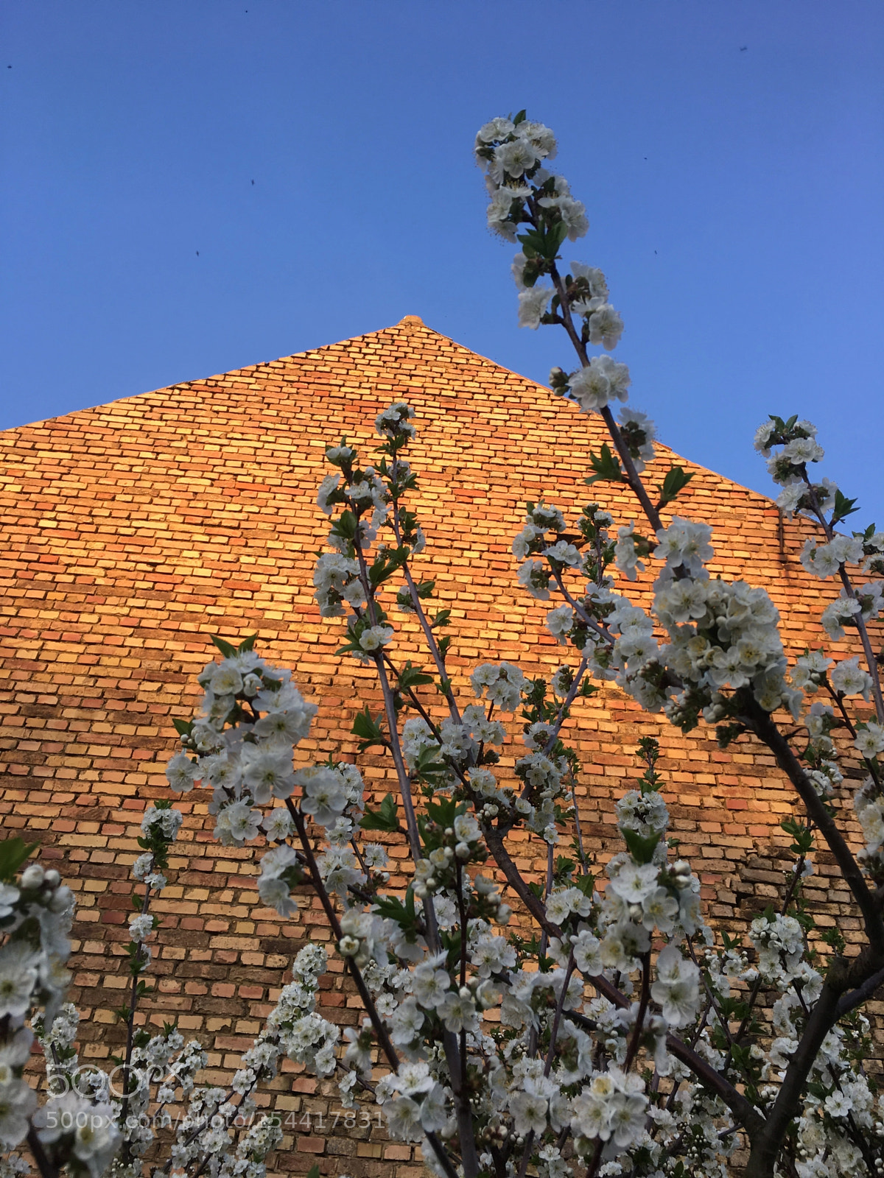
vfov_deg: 61.7
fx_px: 987
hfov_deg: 48.2
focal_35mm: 29
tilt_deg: +43.0
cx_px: 442
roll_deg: -3.6
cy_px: 589
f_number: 2.2
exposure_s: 1/202
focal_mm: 4.15
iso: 25
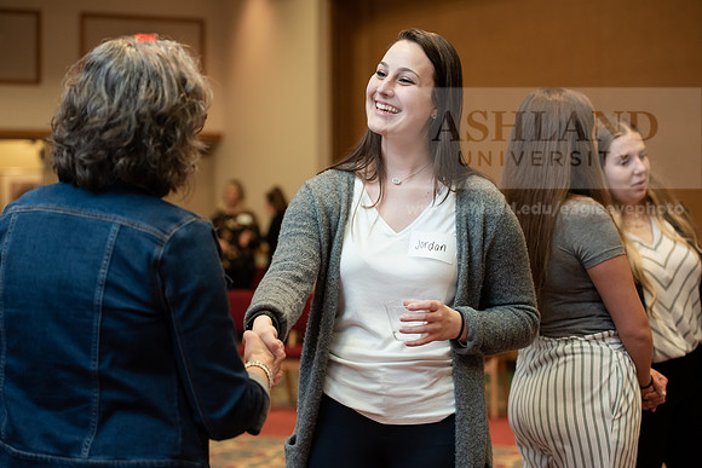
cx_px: 351
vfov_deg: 19.5
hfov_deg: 28.8
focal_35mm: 70
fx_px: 1365
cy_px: 234
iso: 1600
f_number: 3.5
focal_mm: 70
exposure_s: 1/200
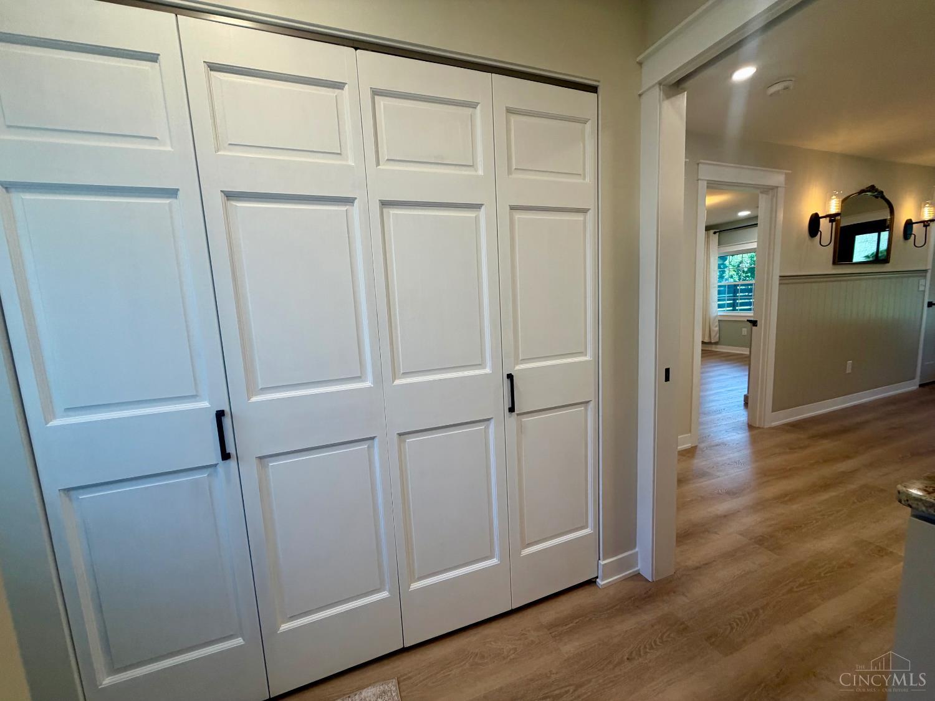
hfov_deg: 102.1
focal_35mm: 14
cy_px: 350
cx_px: 468
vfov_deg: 85.7
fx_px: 378
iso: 125
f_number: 2.2
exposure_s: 1/120
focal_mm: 2.22
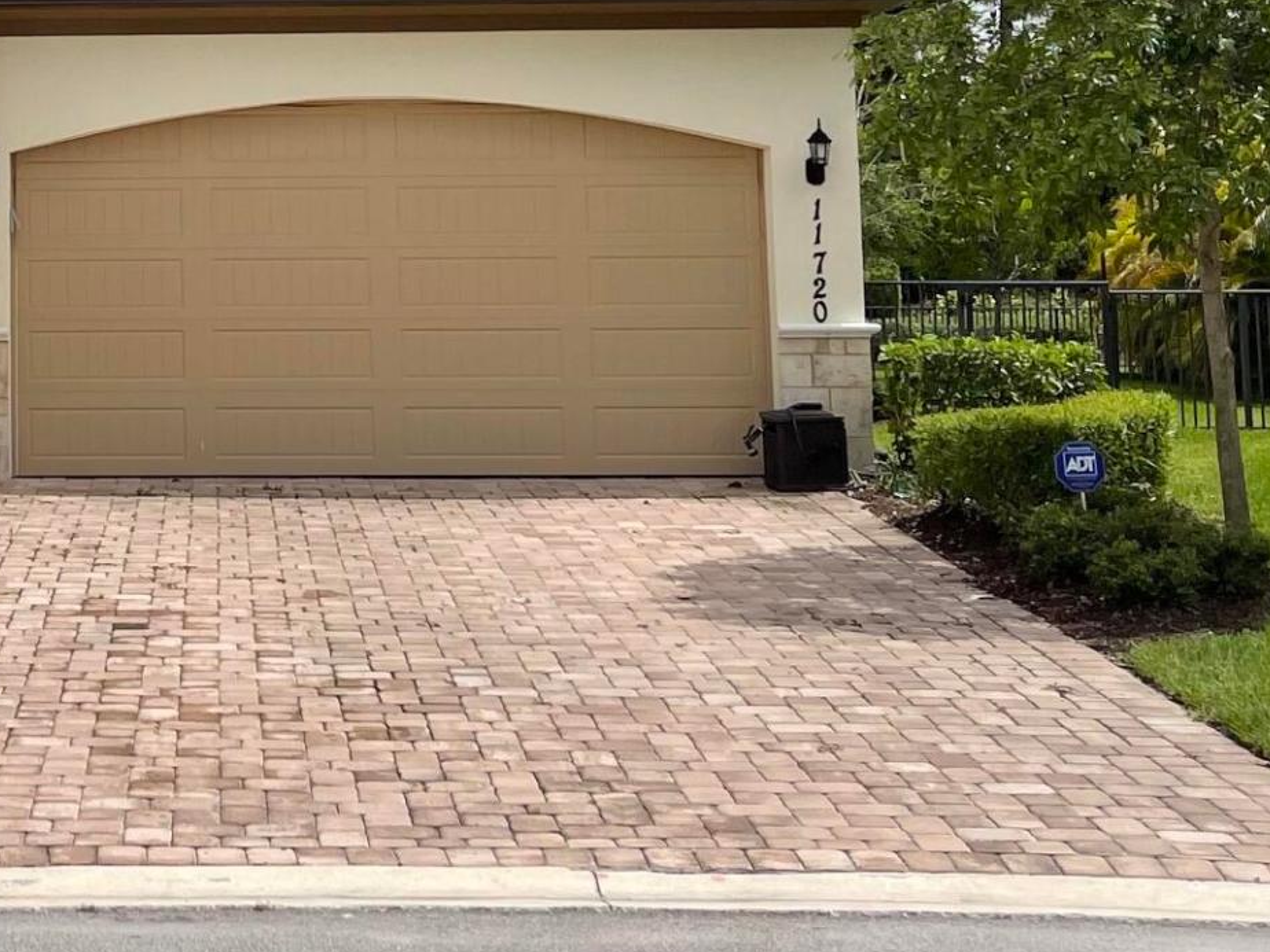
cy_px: -62
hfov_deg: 23.2
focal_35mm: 81
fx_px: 2972
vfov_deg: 17.7
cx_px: 7
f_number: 1.6
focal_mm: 5.1
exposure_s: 1/5917
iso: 32
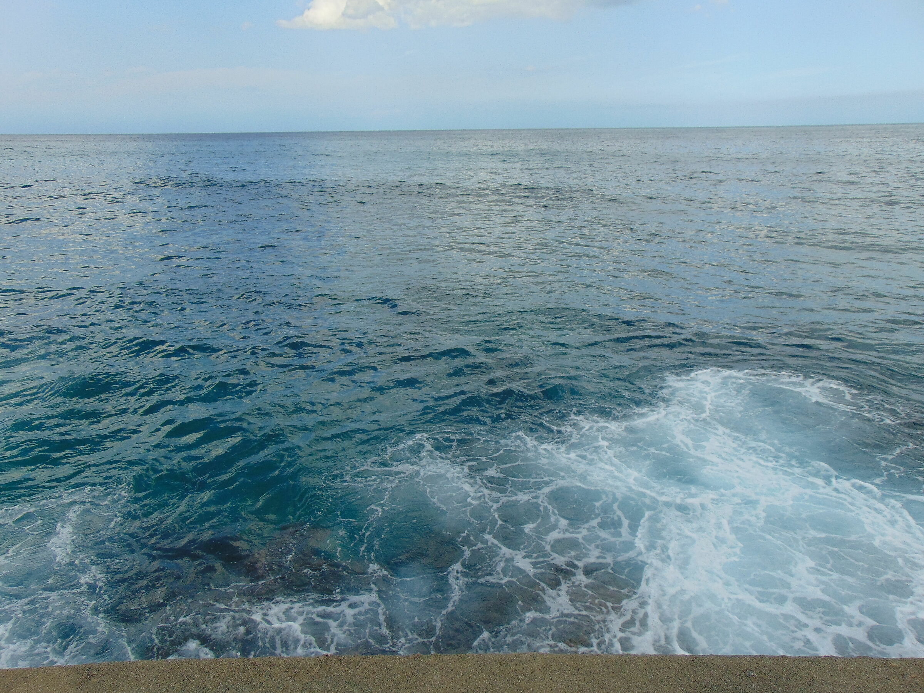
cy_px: 346
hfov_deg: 69.4
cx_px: 462
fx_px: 667
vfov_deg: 54.9
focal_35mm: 25
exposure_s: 1/250
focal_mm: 4.5
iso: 80
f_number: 7.7
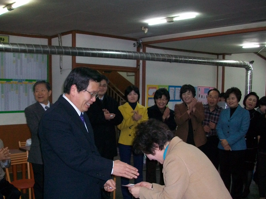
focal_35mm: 42
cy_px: 123
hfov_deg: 44.7
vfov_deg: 34.2
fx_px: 323
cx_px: 113
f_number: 2.8
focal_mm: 5.7
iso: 160
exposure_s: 1/60
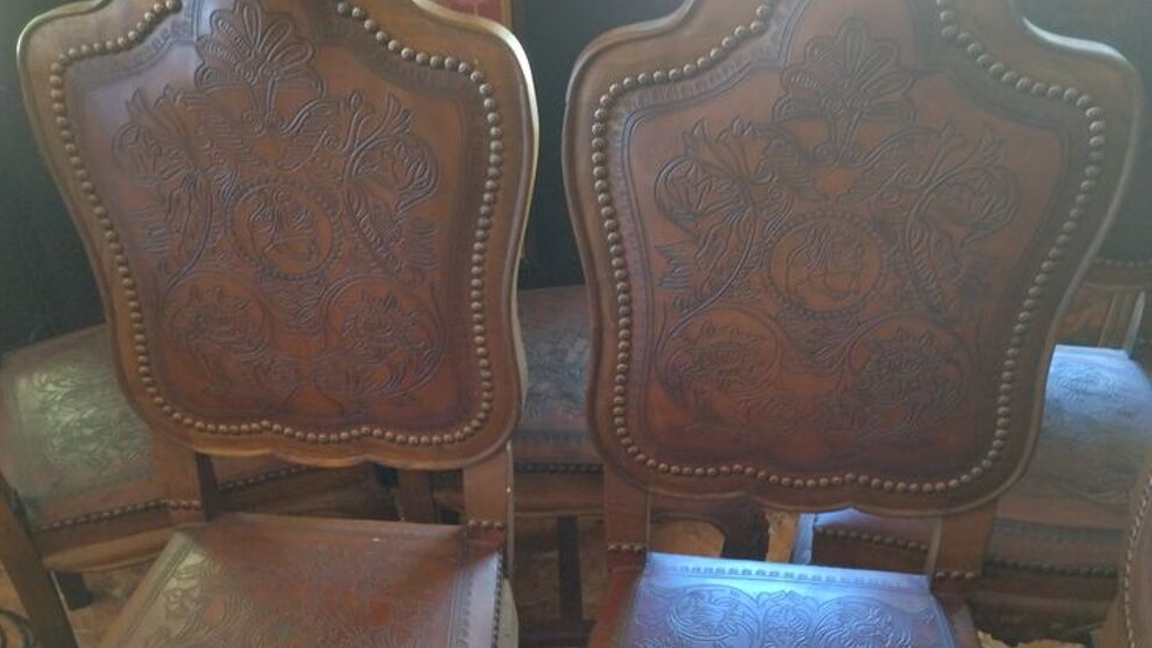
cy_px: 469
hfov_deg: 50.5
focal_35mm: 40
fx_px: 1222
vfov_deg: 29.3
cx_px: 565
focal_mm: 4.74
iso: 194
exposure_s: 1/17
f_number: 1.79
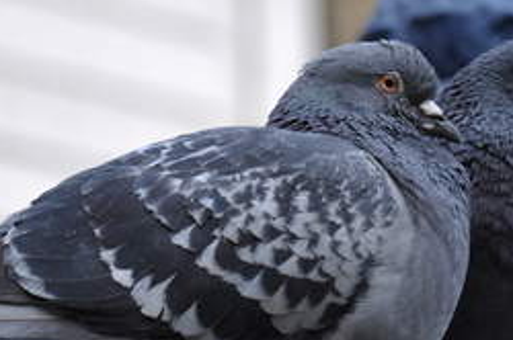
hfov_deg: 5.1
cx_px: 322
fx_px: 5739
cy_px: 173
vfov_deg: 3.4
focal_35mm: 403
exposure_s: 1/40
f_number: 5.6
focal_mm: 105
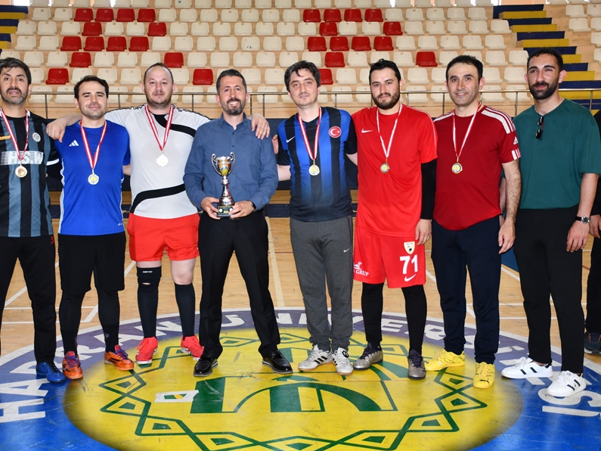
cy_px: 225
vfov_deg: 29.7
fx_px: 851
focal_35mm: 49
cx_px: 271
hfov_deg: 38.9
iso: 500
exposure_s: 1/60
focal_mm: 30
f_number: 4
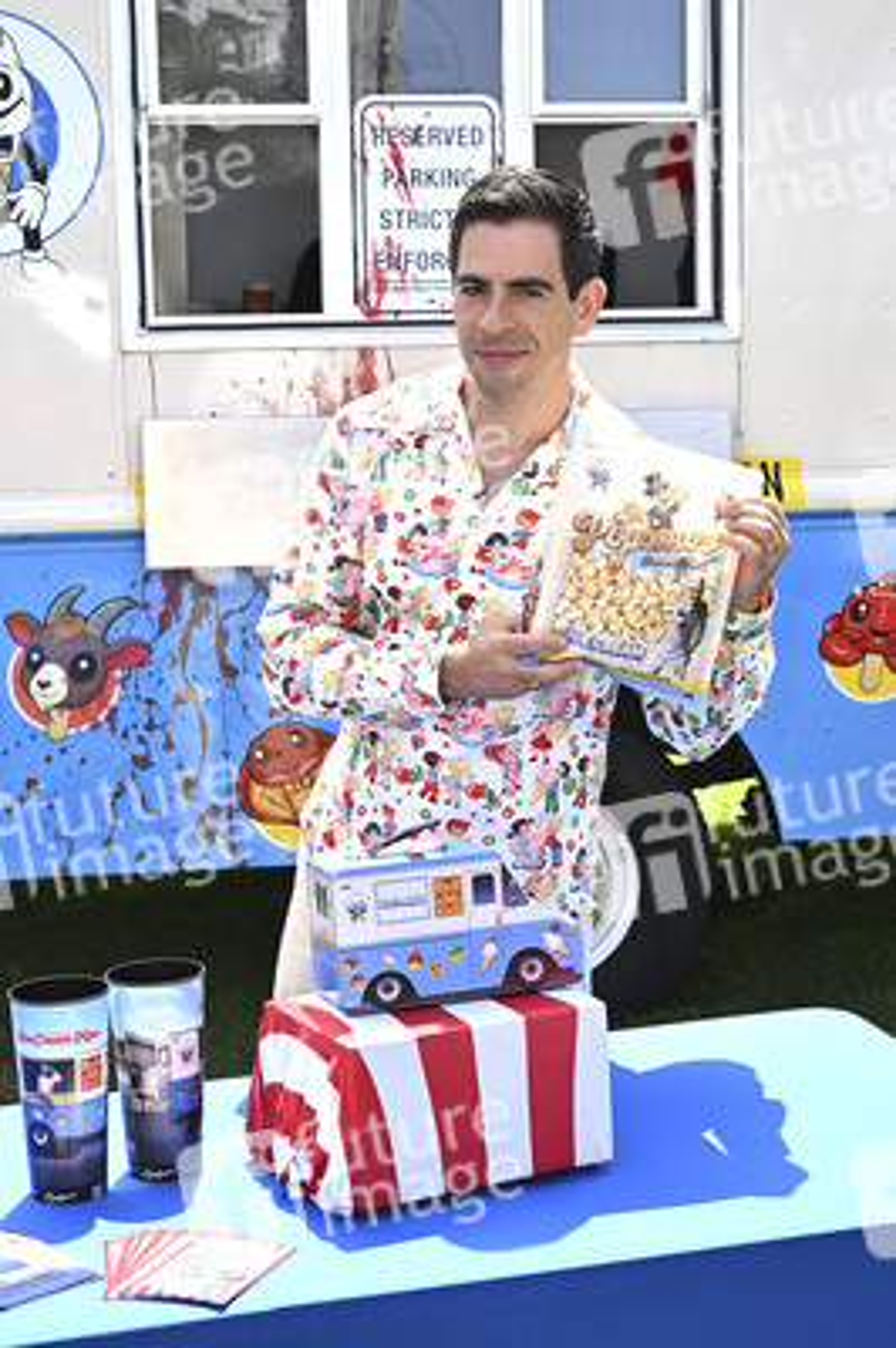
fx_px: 2019
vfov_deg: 36.9
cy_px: 674
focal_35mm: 54
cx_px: 448
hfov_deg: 25.0
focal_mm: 54
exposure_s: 1/320
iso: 640
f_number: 10
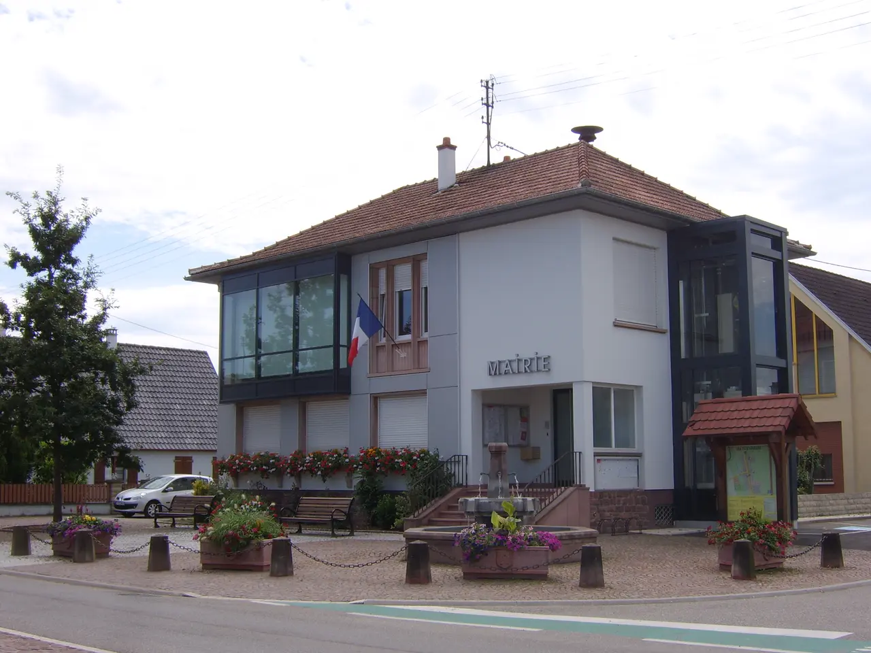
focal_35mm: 38
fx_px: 956
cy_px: 326
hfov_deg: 49.0
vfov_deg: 37.7
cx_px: 436
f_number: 6.7
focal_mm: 9.86
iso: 50
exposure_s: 1/148
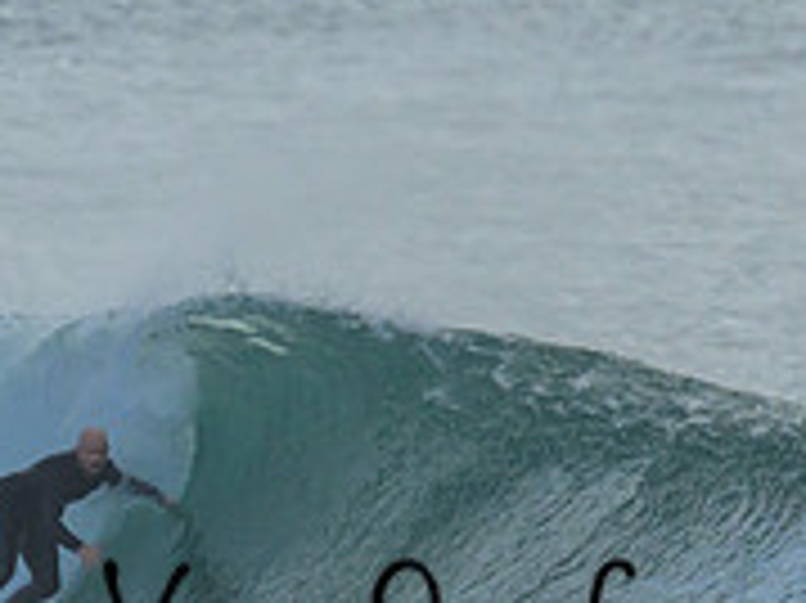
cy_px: 310
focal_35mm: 3421
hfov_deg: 0.6
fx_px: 79601
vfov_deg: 0.4
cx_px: 143
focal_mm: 800
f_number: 6.3
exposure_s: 1/2500
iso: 640
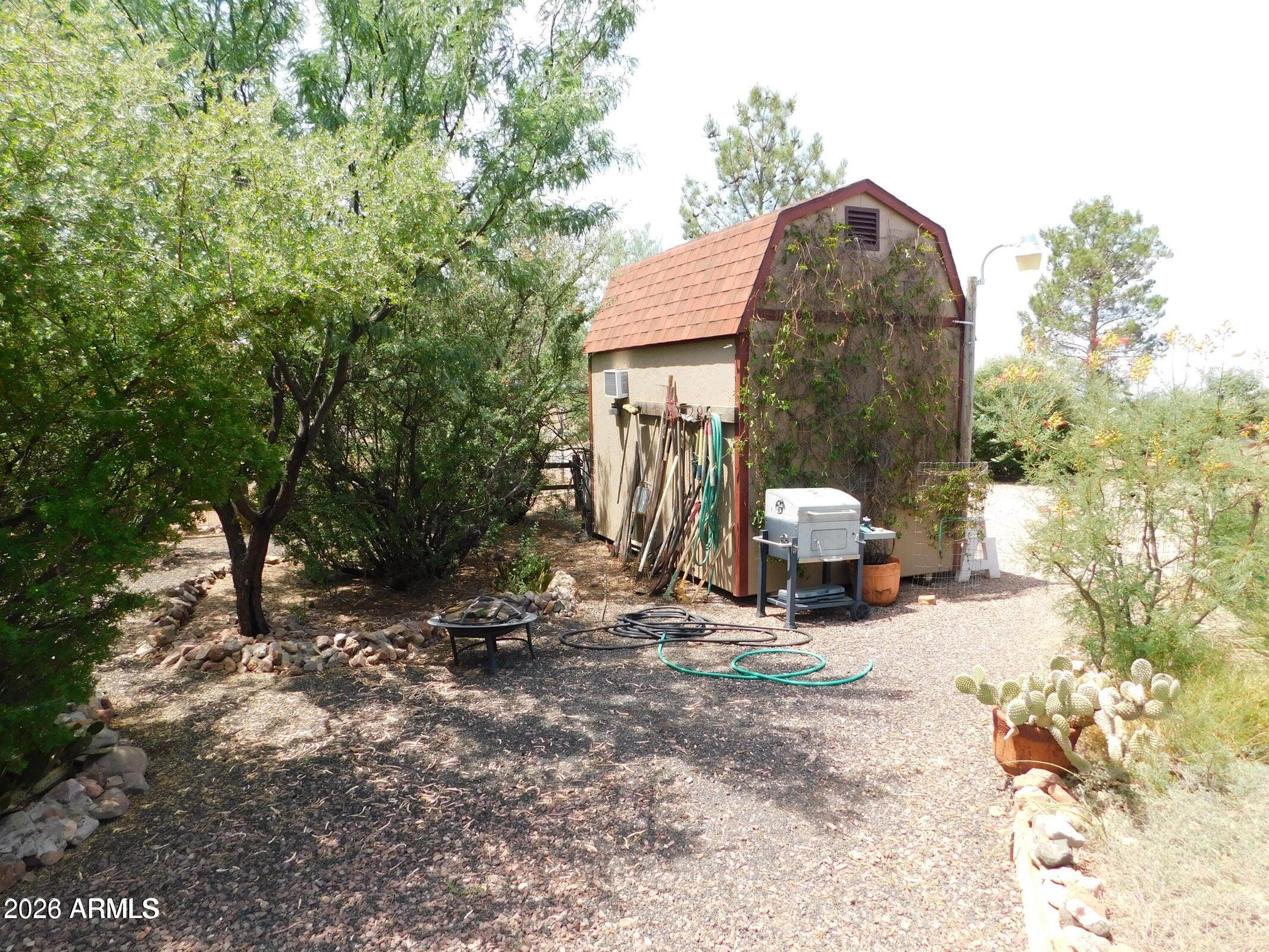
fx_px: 843
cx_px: 634
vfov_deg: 58.9
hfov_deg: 73.9
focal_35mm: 23
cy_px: 476
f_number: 3
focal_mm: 4
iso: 125
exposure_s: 1/500
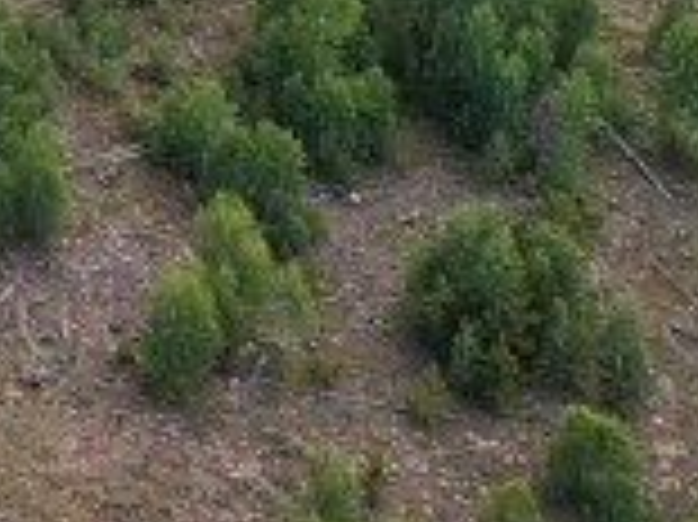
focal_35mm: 159
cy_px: -981
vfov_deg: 8.1
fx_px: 3204
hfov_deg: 10.8
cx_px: -919
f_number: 1.8
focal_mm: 8.67
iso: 100
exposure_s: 1/500
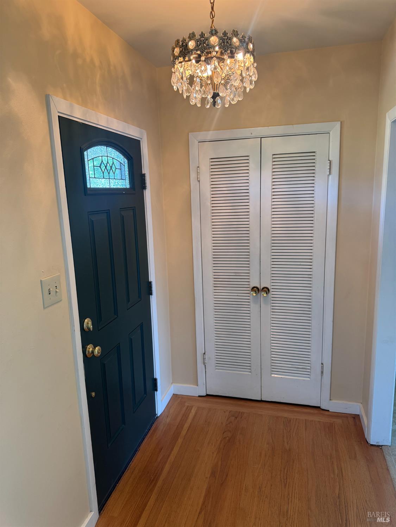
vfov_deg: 71.6
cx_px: 198
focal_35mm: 24
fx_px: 366
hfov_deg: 56.8
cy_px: 264
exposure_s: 1/60
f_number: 1.78
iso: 160
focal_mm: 6.76
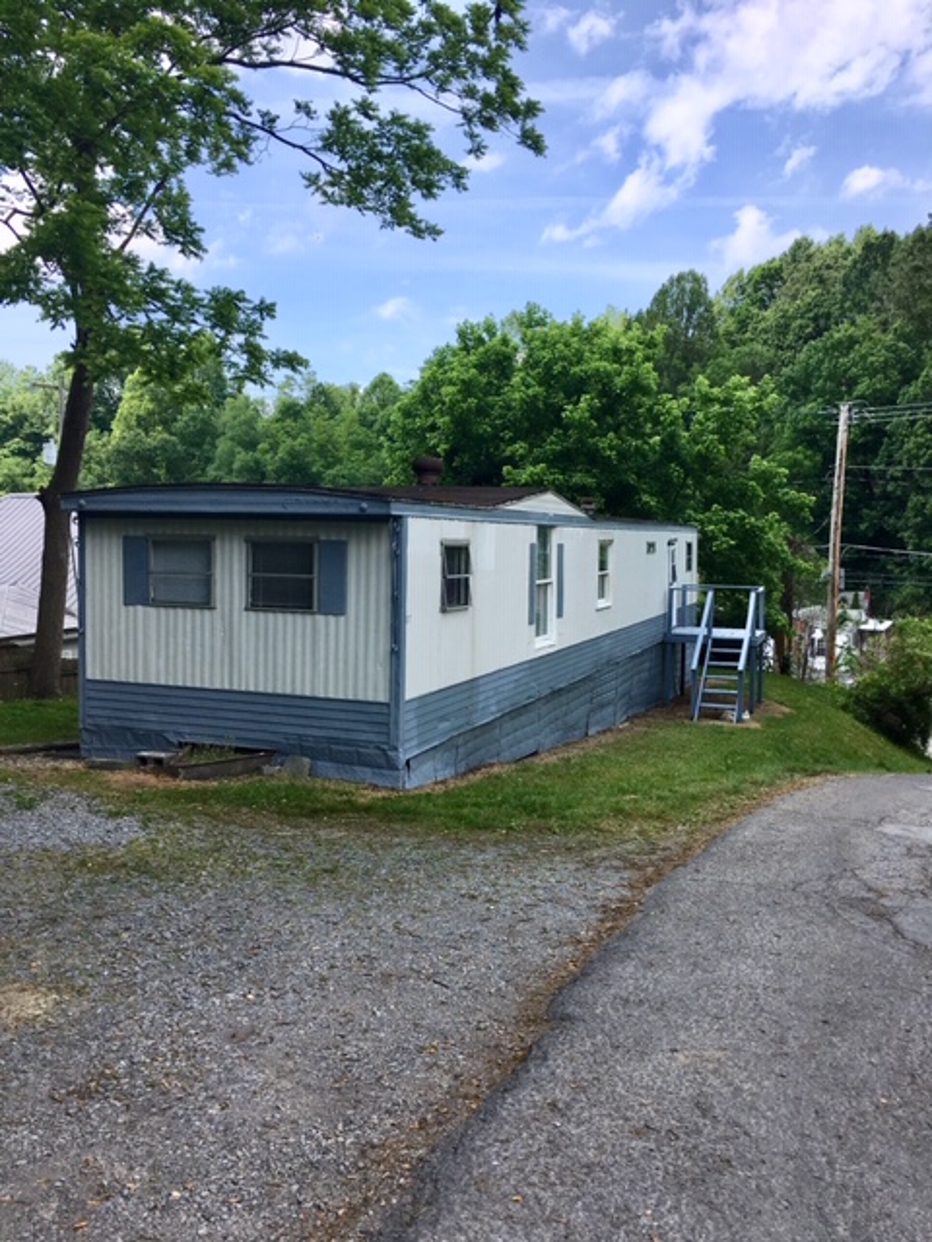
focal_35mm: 29
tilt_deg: -4.9
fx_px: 1041
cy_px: 621
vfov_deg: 61.7
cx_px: 466
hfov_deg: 48.2
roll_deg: -1.0
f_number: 2.2
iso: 25
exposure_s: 1/1183
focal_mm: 4.15
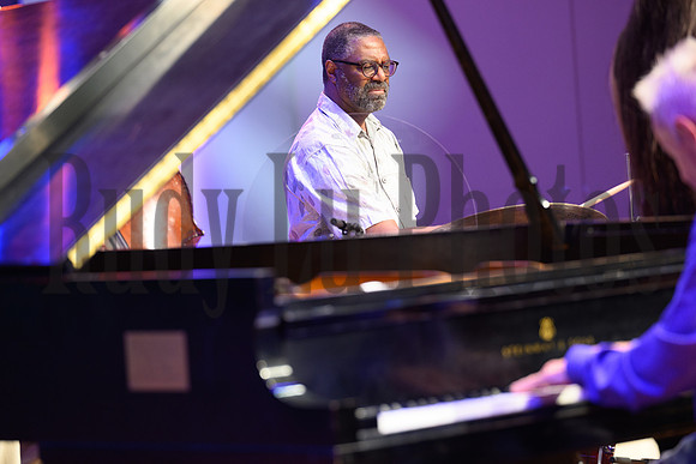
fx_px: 3867
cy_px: 232
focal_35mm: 200
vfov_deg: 6.9
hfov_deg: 10.3
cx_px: 348
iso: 1600
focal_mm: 200
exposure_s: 1/125
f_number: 4
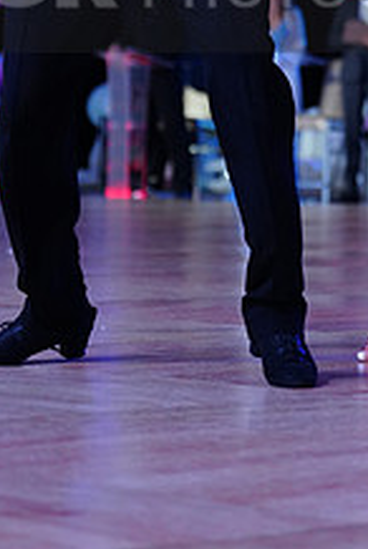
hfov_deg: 7.4
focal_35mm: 186
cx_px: 296
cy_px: -30
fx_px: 2843
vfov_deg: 10.9
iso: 1600
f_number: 2.8
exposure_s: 1/400
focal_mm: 70
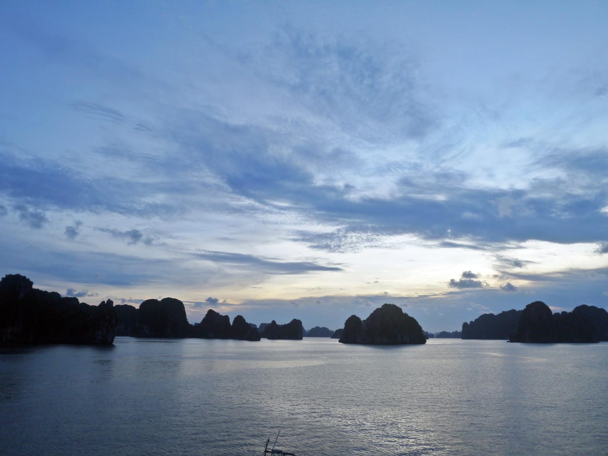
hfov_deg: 63.4
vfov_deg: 49.7
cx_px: 304
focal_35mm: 28
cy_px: 228
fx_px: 492
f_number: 9
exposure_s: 1/60
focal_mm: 14
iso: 250
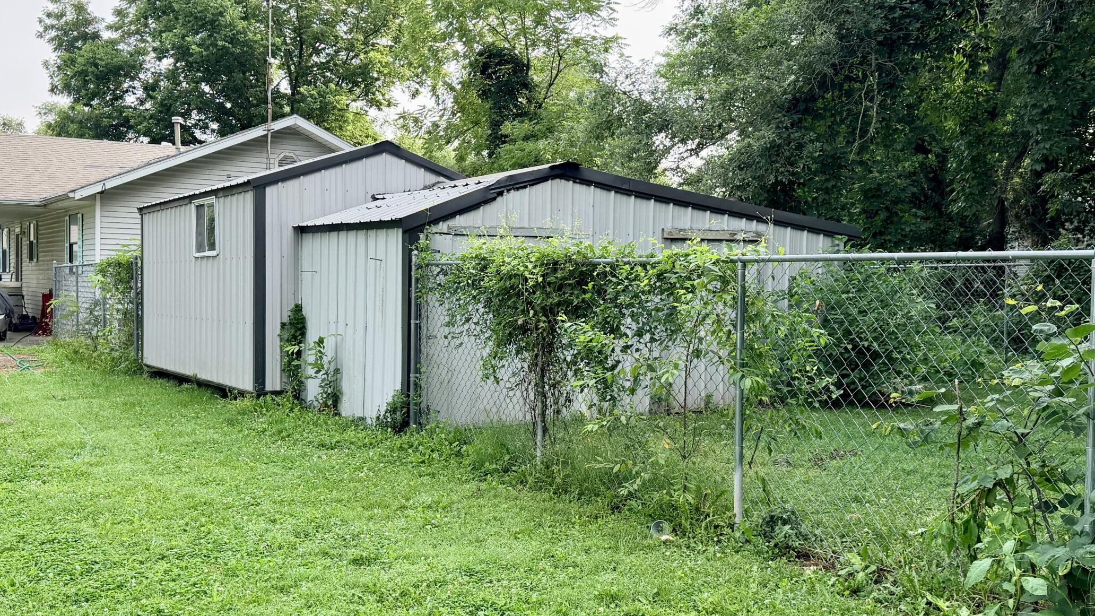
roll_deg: -1.0
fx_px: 1103
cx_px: 512
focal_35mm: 38
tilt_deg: -0.7
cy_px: 302
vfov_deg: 31.2
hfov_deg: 52.7
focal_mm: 6.76
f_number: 1.78
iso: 100
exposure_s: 1/1230
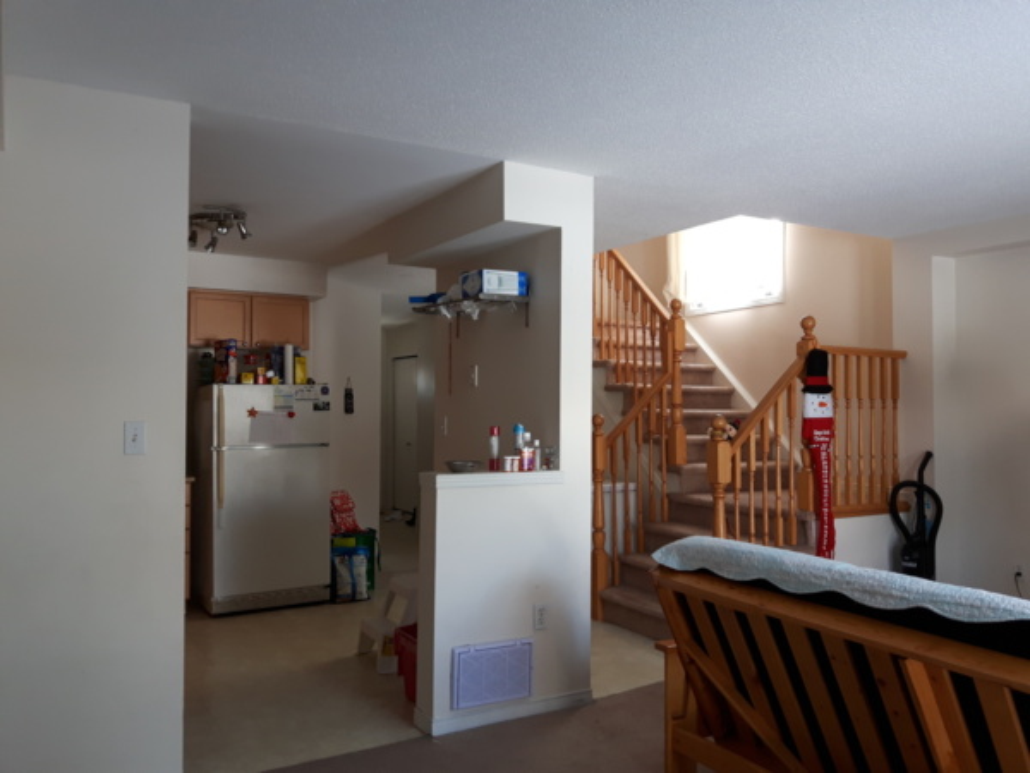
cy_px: 386
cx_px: 515
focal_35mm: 31
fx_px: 922
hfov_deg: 58.4
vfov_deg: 45.4
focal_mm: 3.7
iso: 64
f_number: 1.9
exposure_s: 1/33
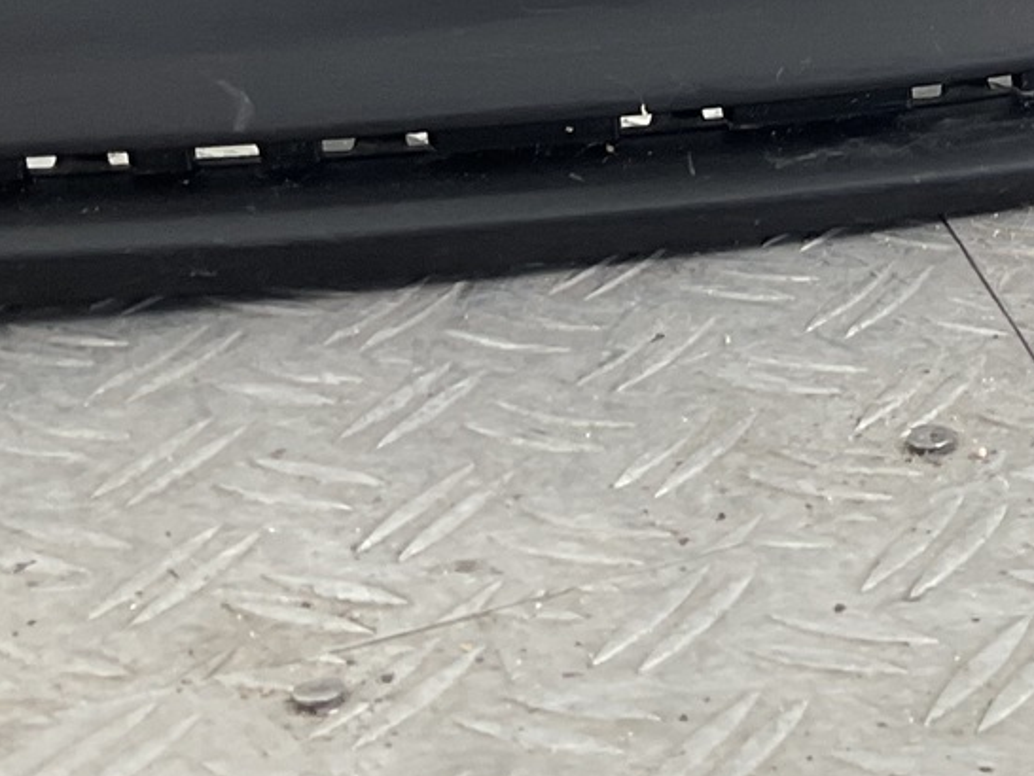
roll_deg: +3.7
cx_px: 1392
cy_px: -615
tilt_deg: -10.1
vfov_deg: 12.6
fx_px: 3198
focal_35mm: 107
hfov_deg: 17.1
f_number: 1.8
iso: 20
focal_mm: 3
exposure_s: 1/100
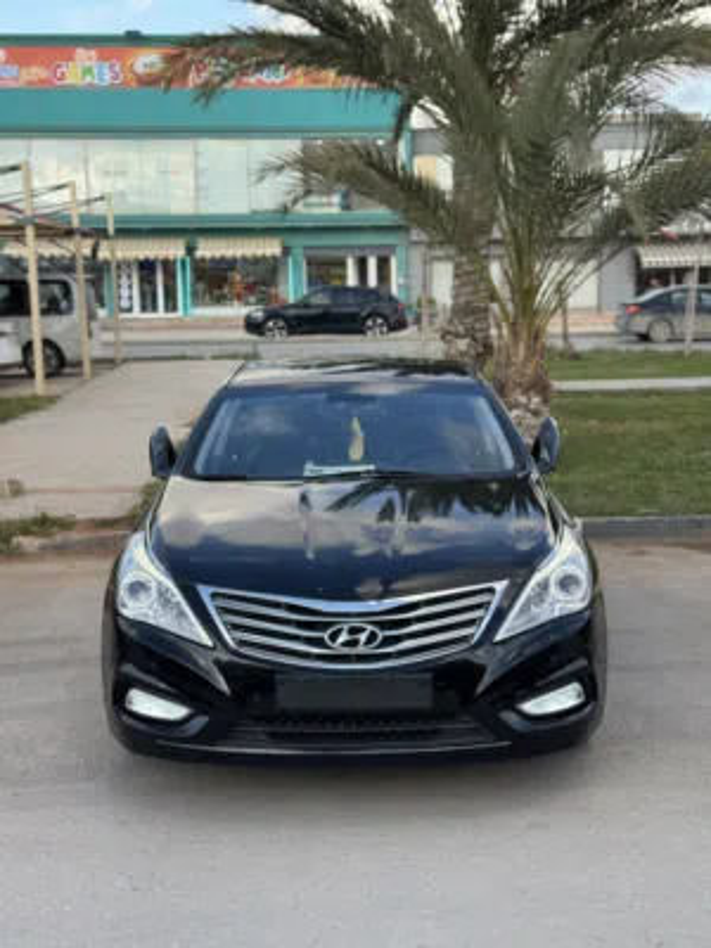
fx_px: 1315
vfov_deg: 39.7
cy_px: 474
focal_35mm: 48
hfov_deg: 30.3
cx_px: 356
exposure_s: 1/756
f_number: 1.78
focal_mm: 6.76
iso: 64
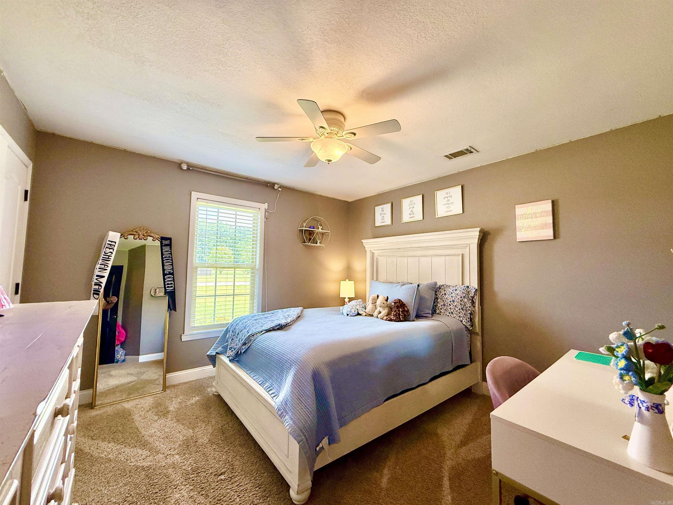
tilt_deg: +4.8
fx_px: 272
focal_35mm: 14
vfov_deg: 85.7
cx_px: 336
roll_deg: -1.4
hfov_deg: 102.1
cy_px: 252
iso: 160
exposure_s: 1/120
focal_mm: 2.22
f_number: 2.2
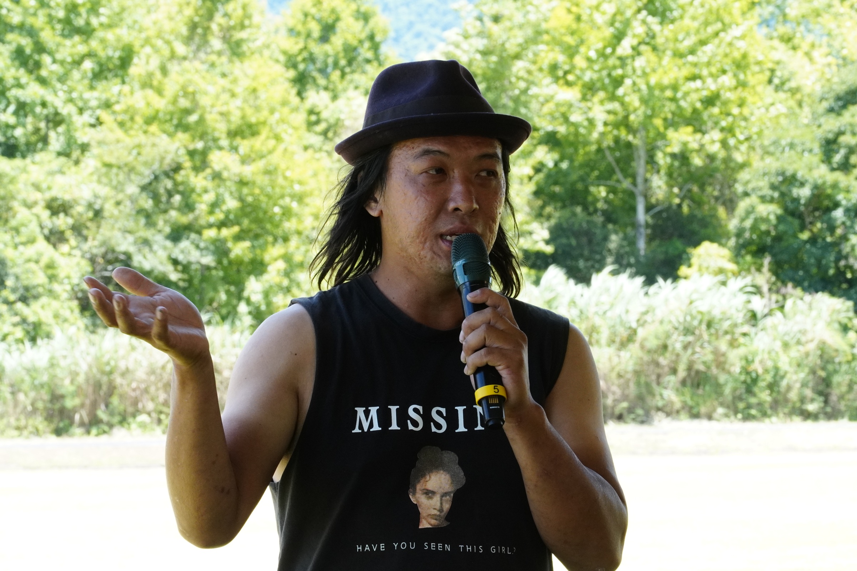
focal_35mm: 202
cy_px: 286
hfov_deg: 10.2
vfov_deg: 6.8
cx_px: 428
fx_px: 4820
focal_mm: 135
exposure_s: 1/125
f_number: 18
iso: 2000
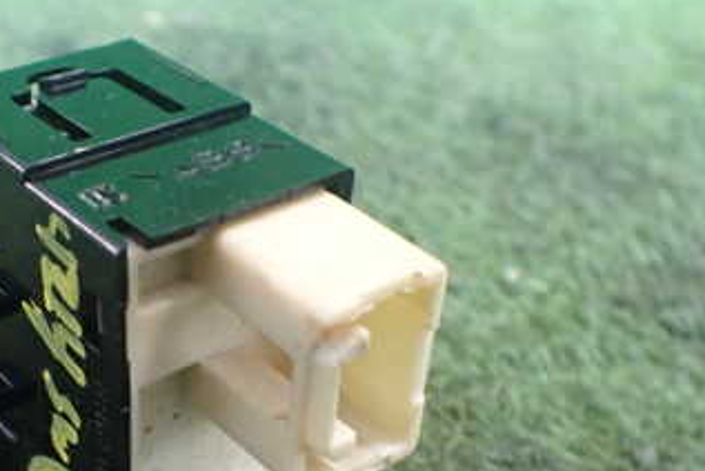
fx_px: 1156
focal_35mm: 59
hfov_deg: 33.3
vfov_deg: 22.9
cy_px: 315
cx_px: 182
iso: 800
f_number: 2.3
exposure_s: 1/50
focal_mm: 5.4
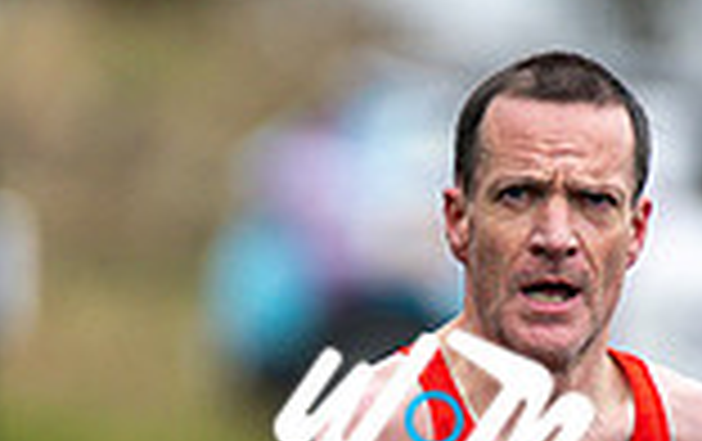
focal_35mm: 1704
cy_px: 518
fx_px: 32648
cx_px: 432
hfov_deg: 1.2
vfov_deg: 0.8
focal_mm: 300
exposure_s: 1/1600
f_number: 2.8
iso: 320
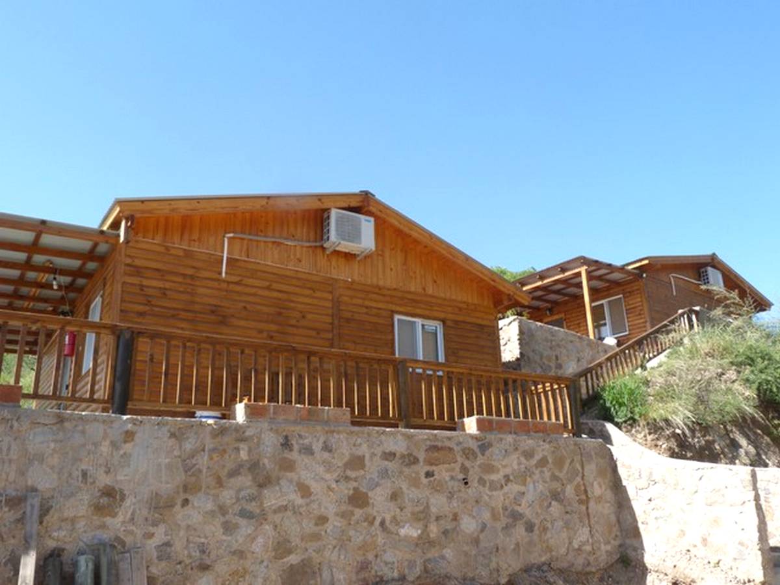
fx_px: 676
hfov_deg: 60.0
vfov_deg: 46.8
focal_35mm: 30
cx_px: 390
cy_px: 292
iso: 80
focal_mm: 5.3
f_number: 4.5
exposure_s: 1/200
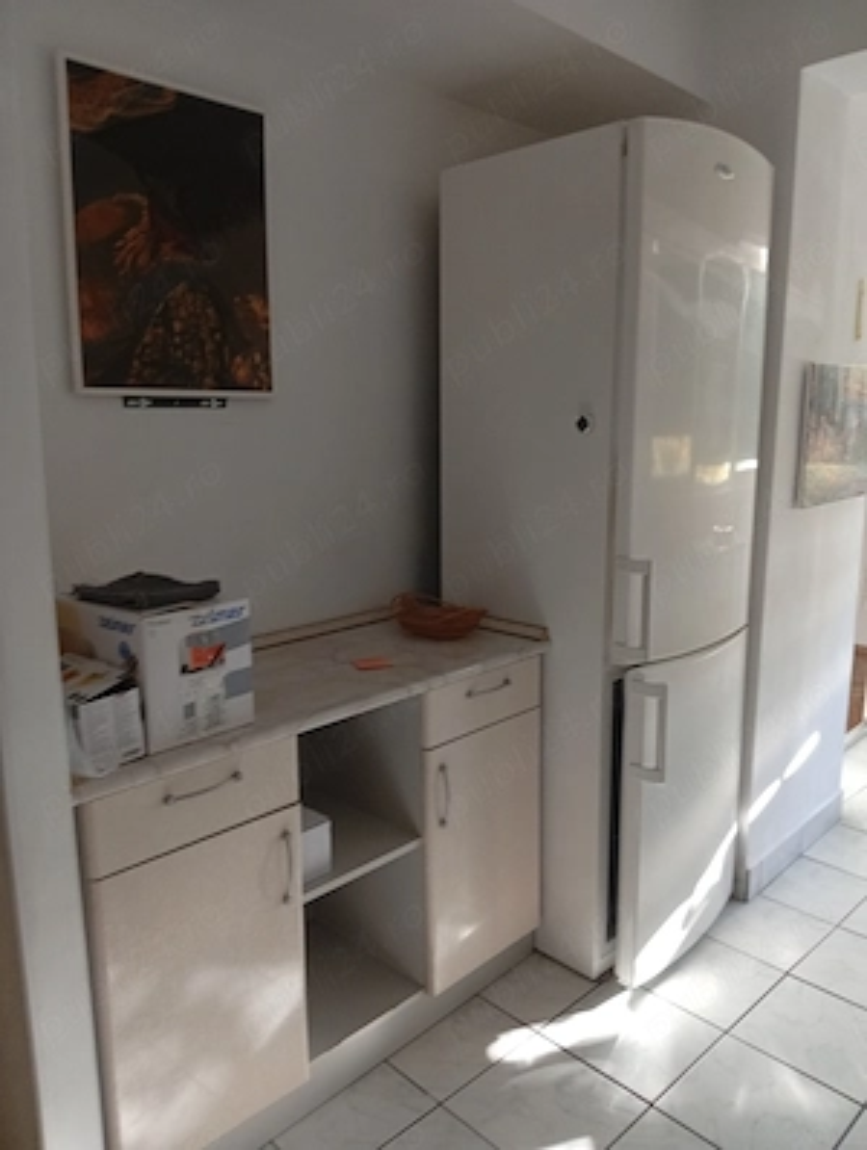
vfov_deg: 65.2
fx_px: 899
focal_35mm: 27
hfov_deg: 51.5
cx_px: 434
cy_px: 575
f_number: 1.8
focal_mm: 3.98
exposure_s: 1/33.3
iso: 356
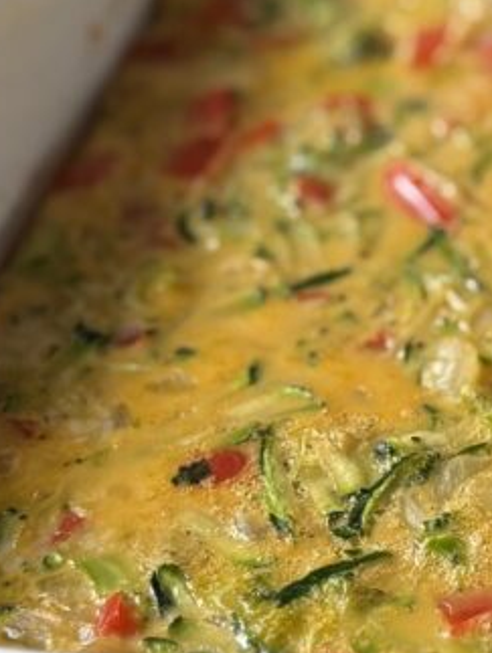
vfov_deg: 13.0
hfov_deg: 9.5
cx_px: 719
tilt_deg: -37.9
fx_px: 2875
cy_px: 251
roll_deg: +1.0
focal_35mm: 152
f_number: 1.78
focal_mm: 6.76
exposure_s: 1/121
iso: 64
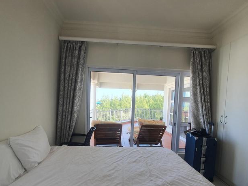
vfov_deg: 74.0
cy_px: 110
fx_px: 122
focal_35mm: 17
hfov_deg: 91.0
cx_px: 122
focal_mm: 1.8
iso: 50
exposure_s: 1/100
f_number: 2.2
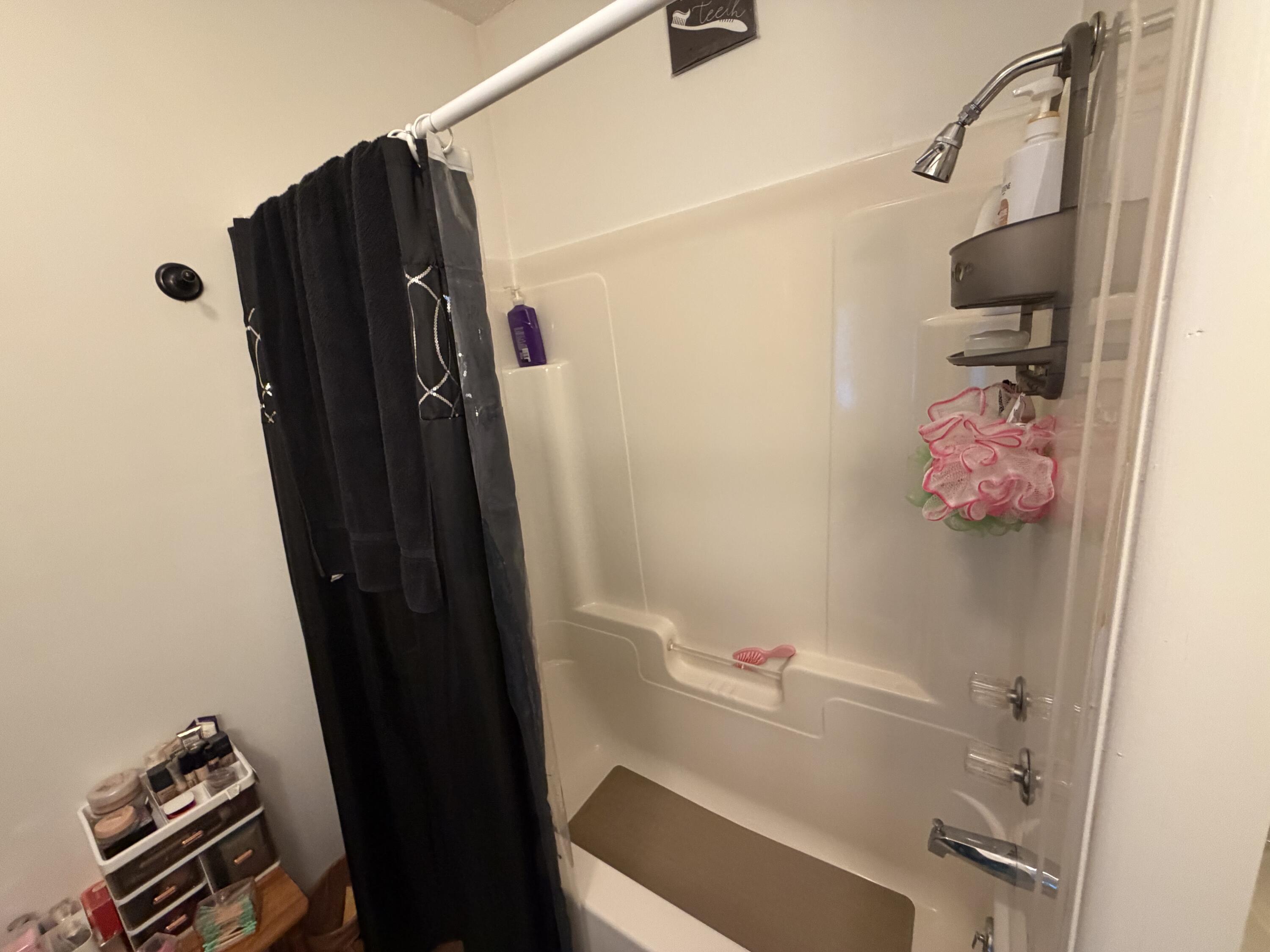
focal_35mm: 14
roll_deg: +8.6
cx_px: 635
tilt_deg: -11.9
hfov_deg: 102.1
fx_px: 514
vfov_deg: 85.7
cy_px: 476
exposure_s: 1/60
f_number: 2.2
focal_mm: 2.22
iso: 400
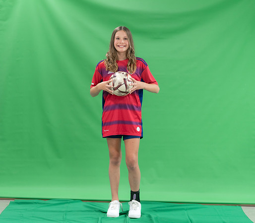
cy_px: 111
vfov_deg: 18.7
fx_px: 677
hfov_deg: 21.3
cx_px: 122
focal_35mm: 86
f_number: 2.8
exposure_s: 1/250
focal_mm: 71
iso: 1000
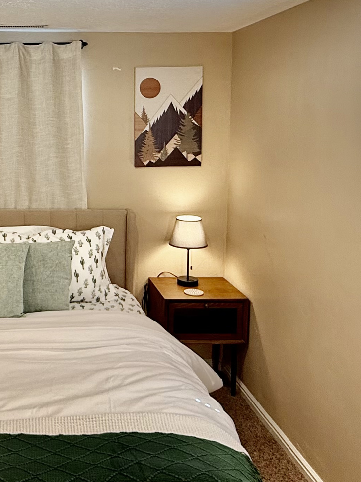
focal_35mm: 41
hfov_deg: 33.1
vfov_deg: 45.3
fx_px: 570
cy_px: 173
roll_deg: +0.2
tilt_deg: -4.0
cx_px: 30
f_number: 2.2
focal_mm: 2.22
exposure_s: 1/120
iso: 125
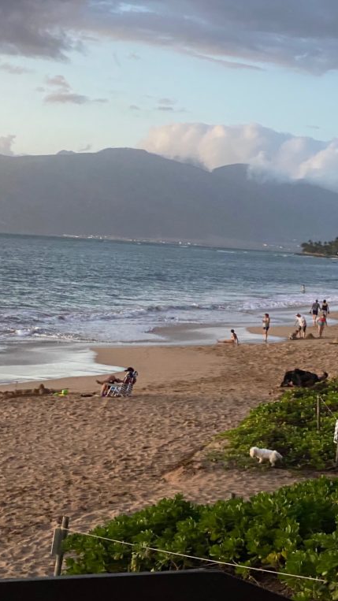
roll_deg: -3.7
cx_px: 149
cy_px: 302
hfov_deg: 15.9
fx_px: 1211
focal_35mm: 76
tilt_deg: -2.9
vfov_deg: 27.9
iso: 640
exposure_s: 1/30
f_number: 2
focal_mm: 6
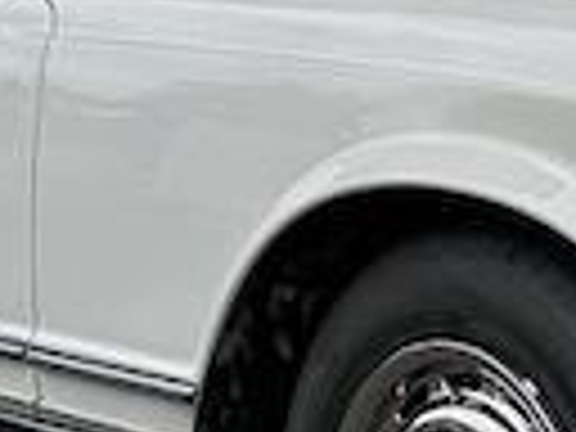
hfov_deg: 12.9
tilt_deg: -2.0
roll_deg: +0.3
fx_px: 2496
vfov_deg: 9.8
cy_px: -4
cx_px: 621
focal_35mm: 150
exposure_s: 1/2591
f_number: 1.78
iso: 80
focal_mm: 6.86
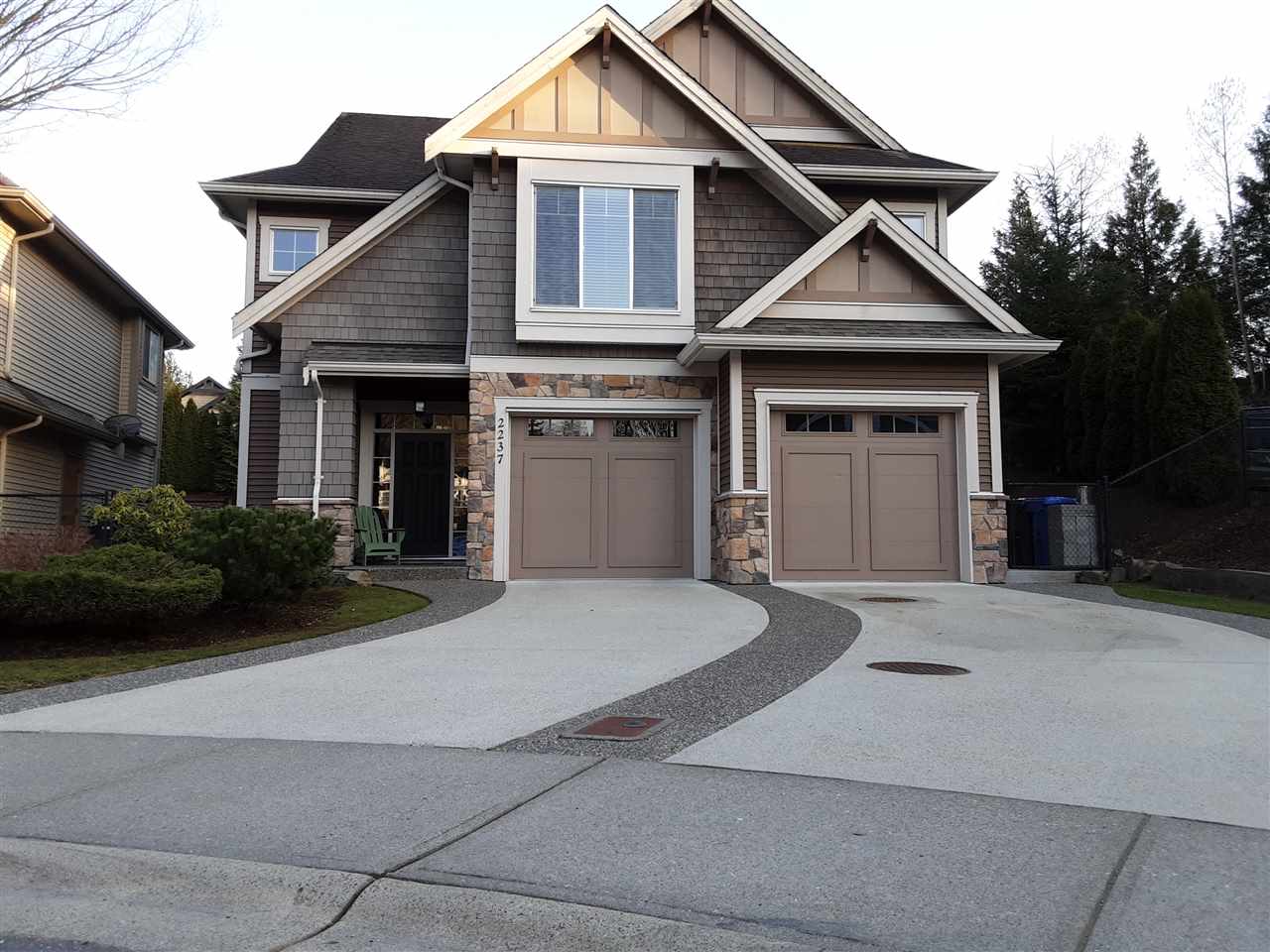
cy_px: 476
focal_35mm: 28
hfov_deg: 63.4
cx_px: 635
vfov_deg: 49.7
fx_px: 1027
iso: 40
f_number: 1.9
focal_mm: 2.9
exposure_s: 1/174
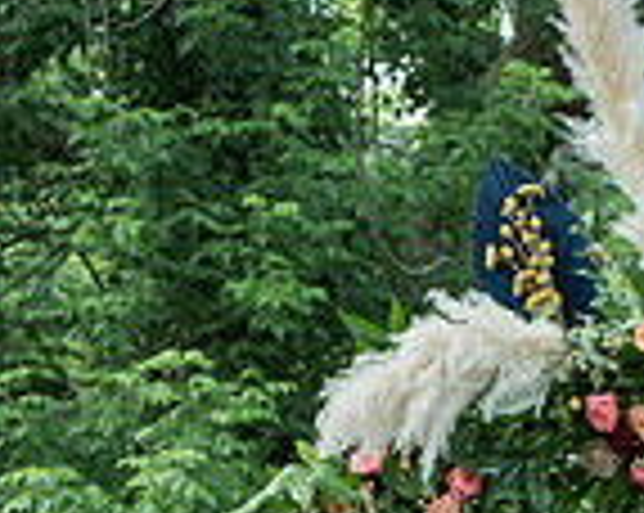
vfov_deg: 9.8
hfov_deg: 12.8
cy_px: 976
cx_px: 671
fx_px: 2817
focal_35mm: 148
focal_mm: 50
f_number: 5.6
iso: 1250
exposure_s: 1/100
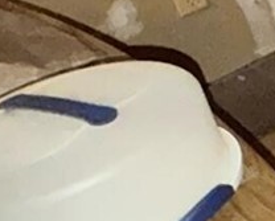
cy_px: -169
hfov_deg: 10.8
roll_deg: -0.9
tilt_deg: -22.2
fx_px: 856
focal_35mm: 105
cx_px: 855
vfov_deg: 13.3
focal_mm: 2.22
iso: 800
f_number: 2.2
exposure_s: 1/16
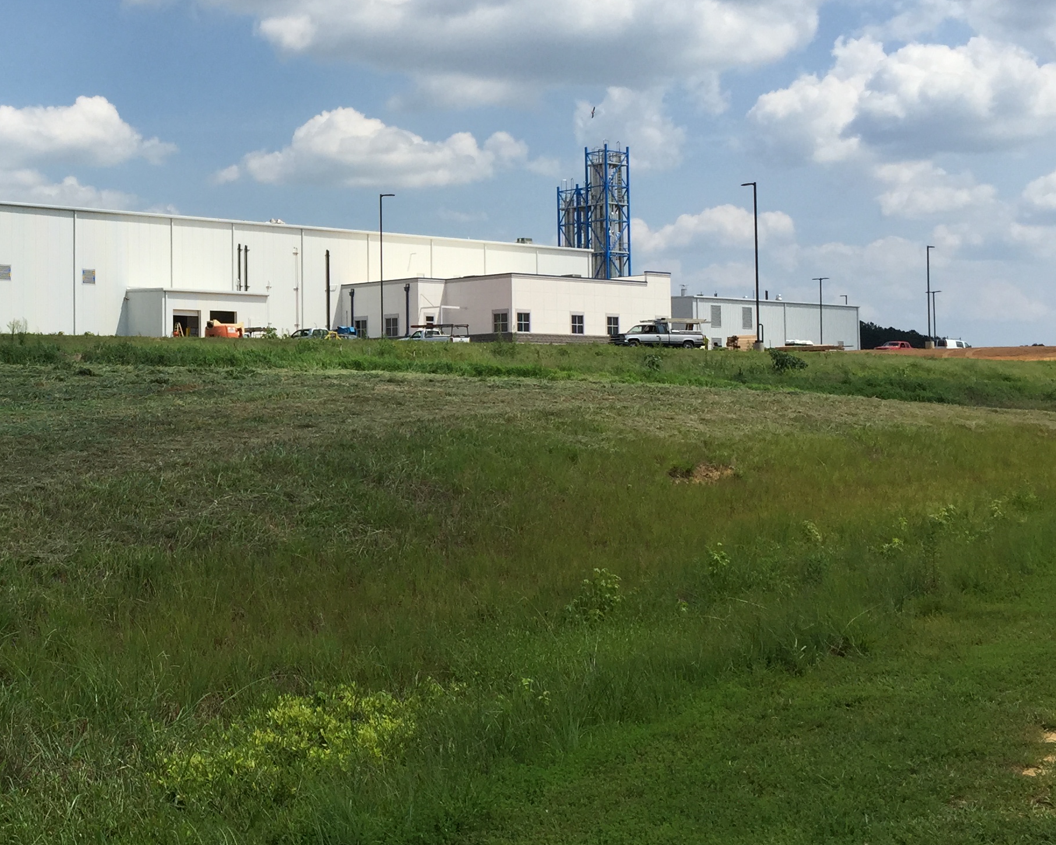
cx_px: 204
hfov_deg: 35.4
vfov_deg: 29.6
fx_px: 1594
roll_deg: -0.5
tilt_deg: +2.3
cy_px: 335
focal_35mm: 51
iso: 32
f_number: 2.2
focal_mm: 4.15
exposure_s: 1/3049
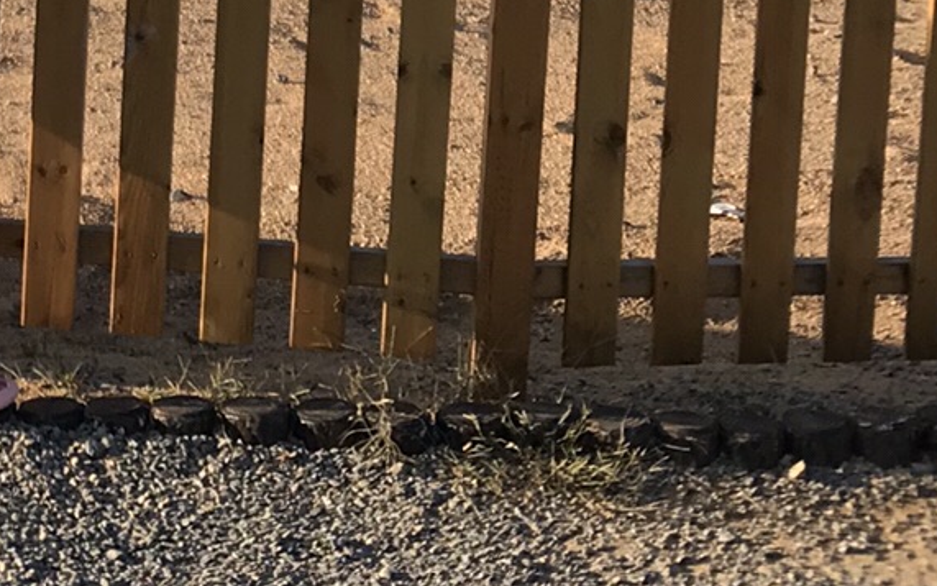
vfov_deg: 12.0
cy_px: -287
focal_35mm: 104
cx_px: 66
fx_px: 2656
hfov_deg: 19.6
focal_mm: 3.99
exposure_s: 1/1408
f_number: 1.8
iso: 20
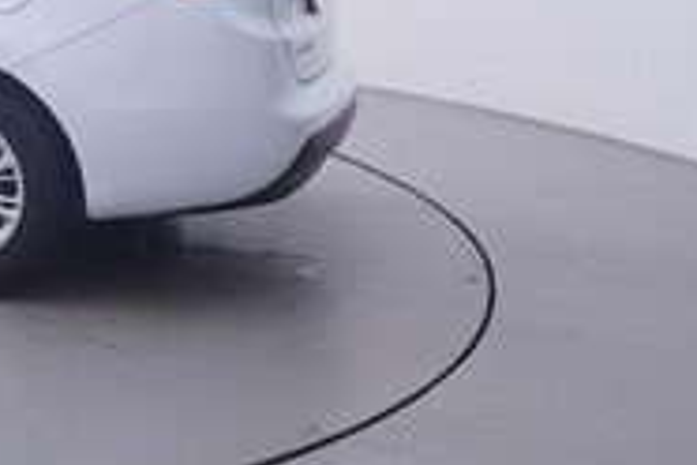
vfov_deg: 19.4
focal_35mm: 66
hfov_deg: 25.6
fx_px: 1287
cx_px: -234
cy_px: -73
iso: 200
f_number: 5
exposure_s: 1/80
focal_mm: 15
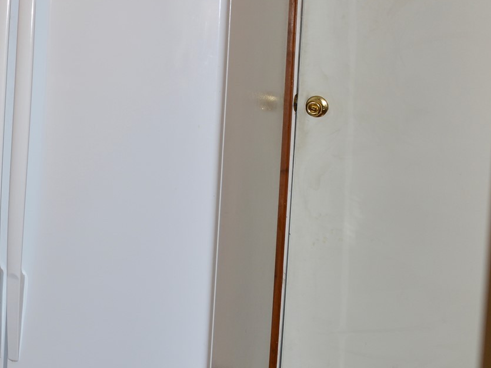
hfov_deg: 24.3
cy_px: 6
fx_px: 1064
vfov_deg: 19.1
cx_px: -51
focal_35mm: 75
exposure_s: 1/60
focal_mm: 32
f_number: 3.8
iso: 320
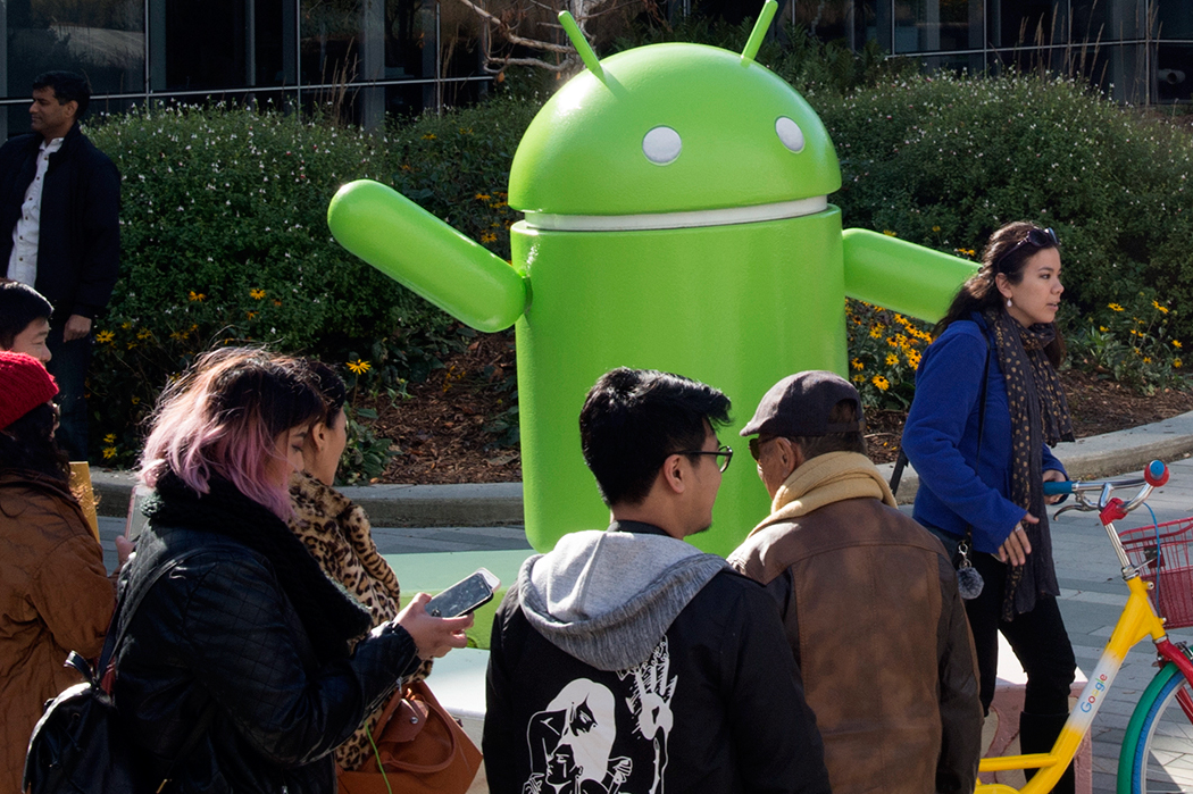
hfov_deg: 21.1
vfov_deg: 13.9
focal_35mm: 96
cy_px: -86
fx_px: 3180
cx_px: 898
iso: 640
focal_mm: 36
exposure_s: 1/250
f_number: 16
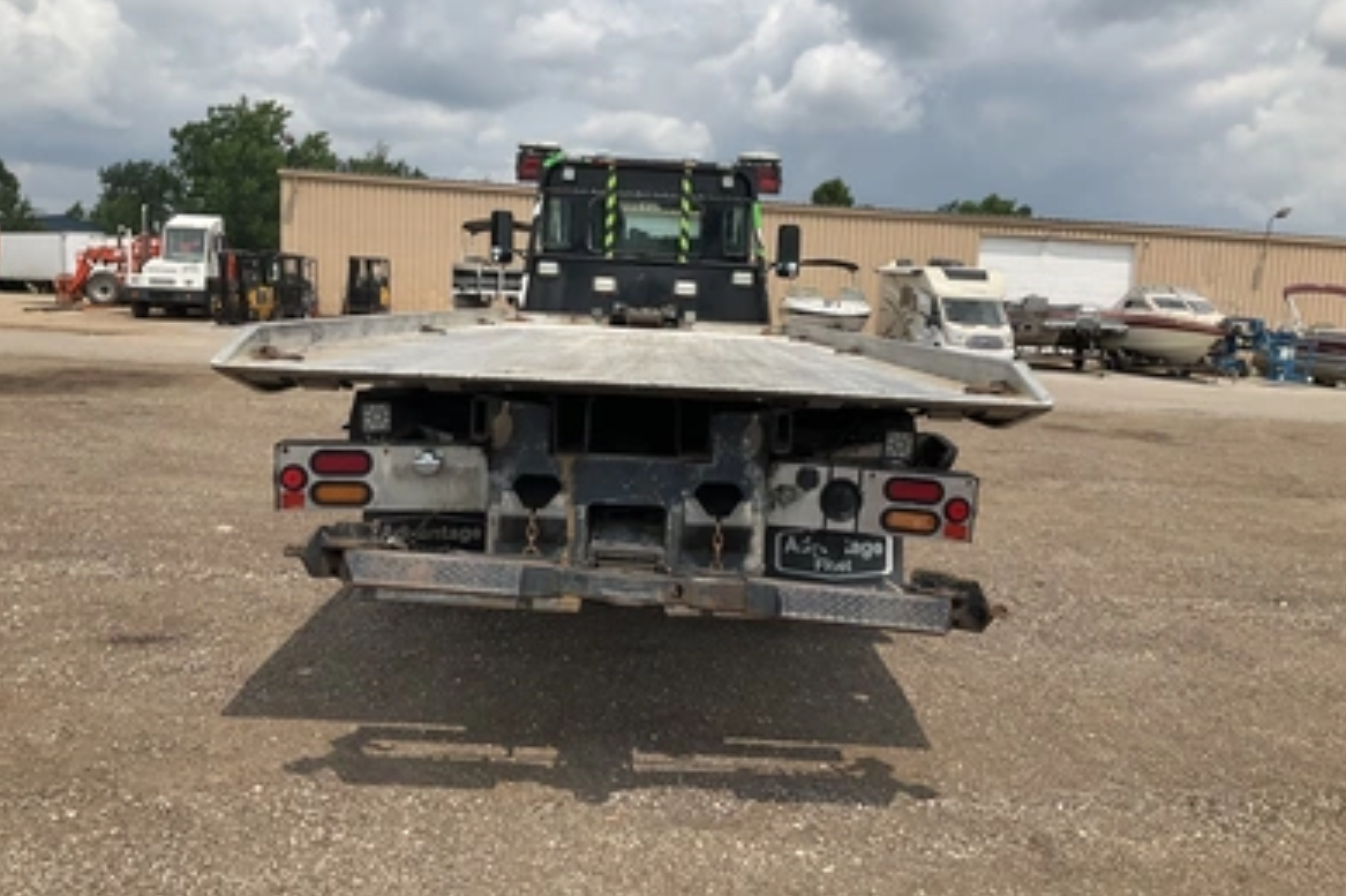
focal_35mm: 31
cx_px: 657
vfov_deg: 42.3
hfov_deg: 60.3
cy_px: 422
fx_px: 1159
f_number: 1.8
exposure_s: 1/2141
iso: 25
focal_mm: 3
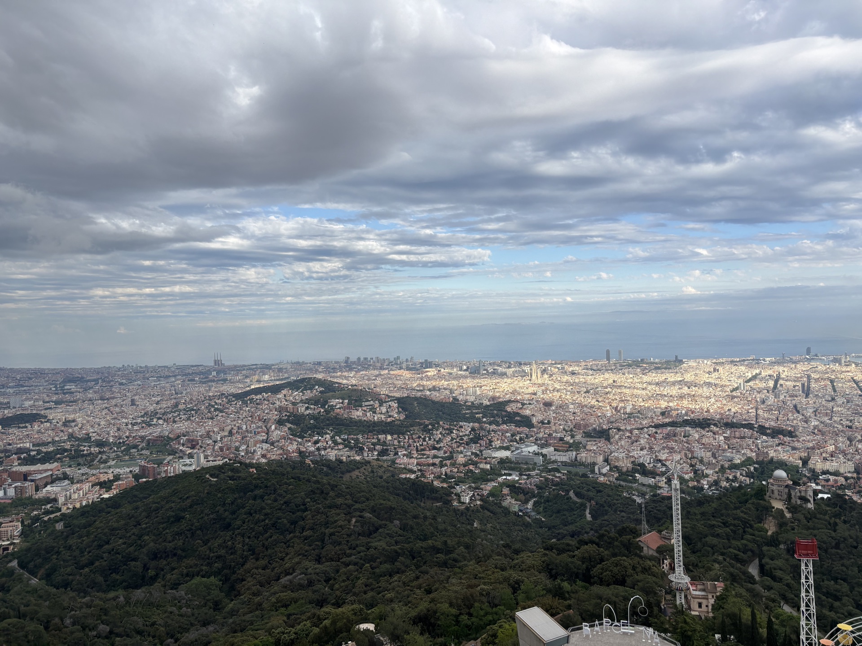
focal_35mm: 26
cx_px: 431
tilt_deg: -0.1
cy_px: 323
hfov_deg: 67.3
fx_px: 647
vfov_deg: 53.1
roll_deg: +1.9
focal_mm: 5.96
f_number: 1.6
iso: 50
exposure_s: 1/2933
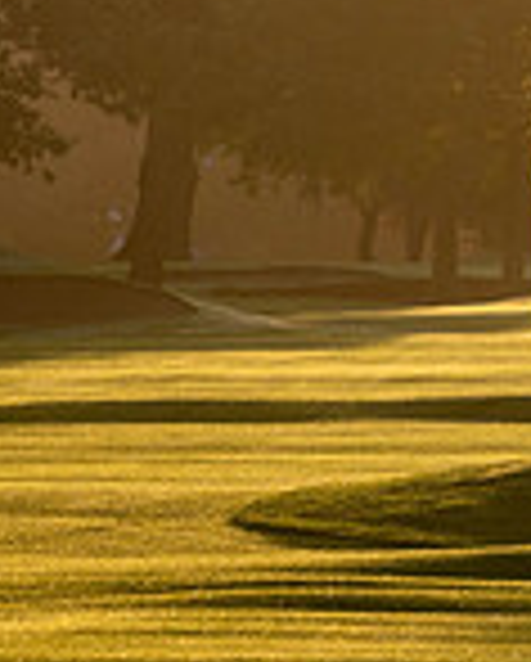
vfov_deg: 1.7
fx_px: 21721
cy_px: -29
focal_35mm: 1108
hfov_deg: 1.4
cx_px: 1215
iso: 200
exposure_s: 1/1000
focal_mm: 300
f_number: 6.3
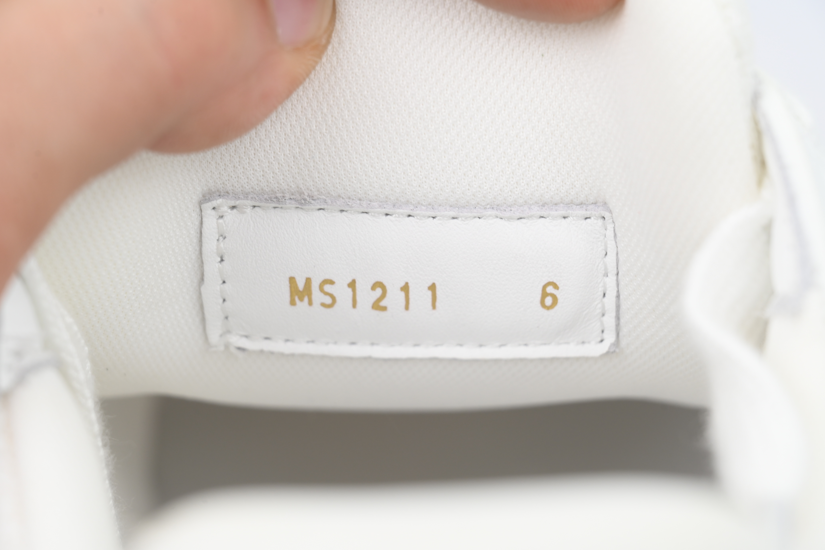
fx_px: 2750
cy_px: 275
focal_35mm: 120
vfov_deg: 11.4
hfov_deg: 17.1
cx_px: 412
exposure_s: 1/100
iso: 400
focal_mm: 120
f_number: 10
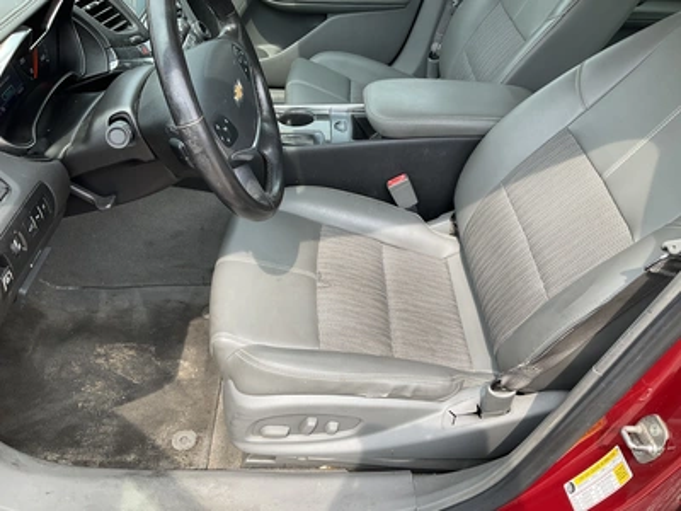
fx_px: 571
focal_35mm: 29
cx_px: 340
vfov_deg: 48.2
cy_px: 256
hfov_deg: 61.7
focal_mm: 3
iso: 20
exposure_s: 1/245
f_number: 1.8
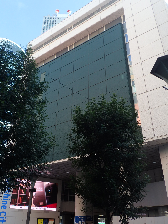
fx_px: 194
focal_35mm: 30
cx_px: 84
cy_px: 112
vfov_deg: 60.0
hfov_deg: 46.8
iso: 100
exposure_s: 1/200
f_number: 3.2
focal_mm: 5.5
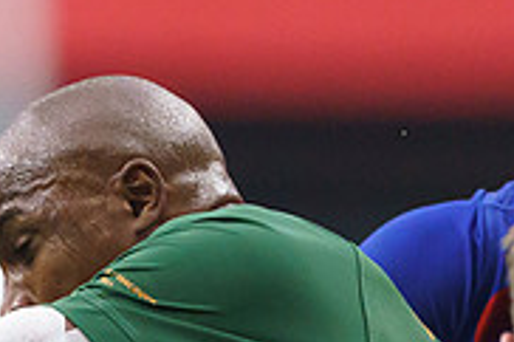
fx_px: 39413
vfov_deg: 0.5
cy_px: 713
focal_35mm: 2763
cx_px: 17
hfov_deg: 0.7
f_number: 4
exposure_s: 1/3200
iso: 6400
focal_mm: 600
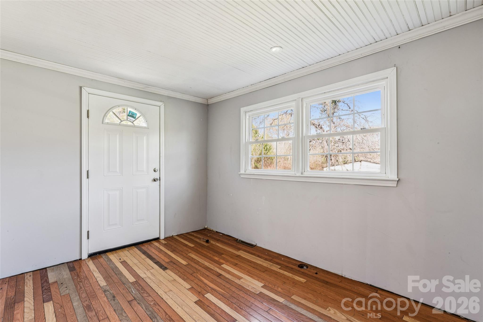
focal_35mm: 16
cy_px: 161
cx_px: 242
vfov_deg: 73.1
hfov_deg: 96.0
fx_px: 217
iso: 100
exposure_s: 1/2.5
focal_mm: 16.2
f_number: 10
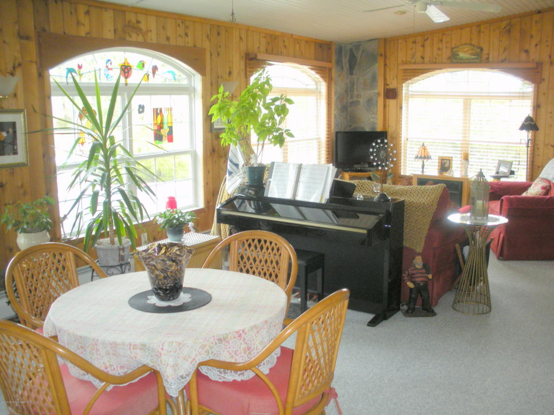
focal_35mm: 35
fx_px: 560
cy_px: 208
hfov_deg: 52.6
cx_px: 277
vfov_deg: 40.7
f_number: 3.5
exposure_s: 1/66.7
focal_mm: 6.3
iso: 200
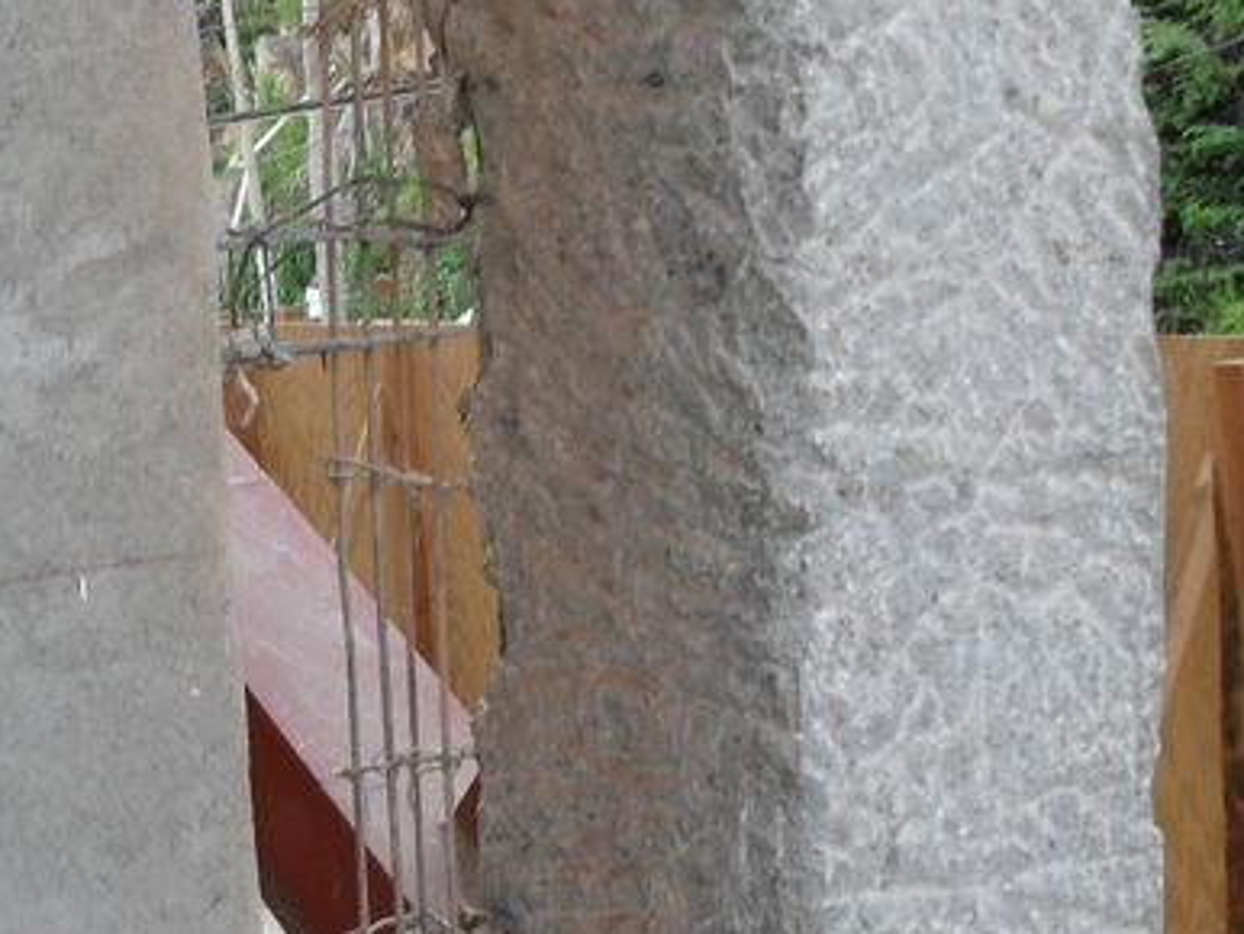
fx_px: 2265
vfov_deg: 23.3
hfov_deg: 30.5
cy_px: 486
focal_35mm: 63
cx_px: 432
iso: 80
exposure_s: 1/60
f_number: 2.8
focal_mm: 6.3
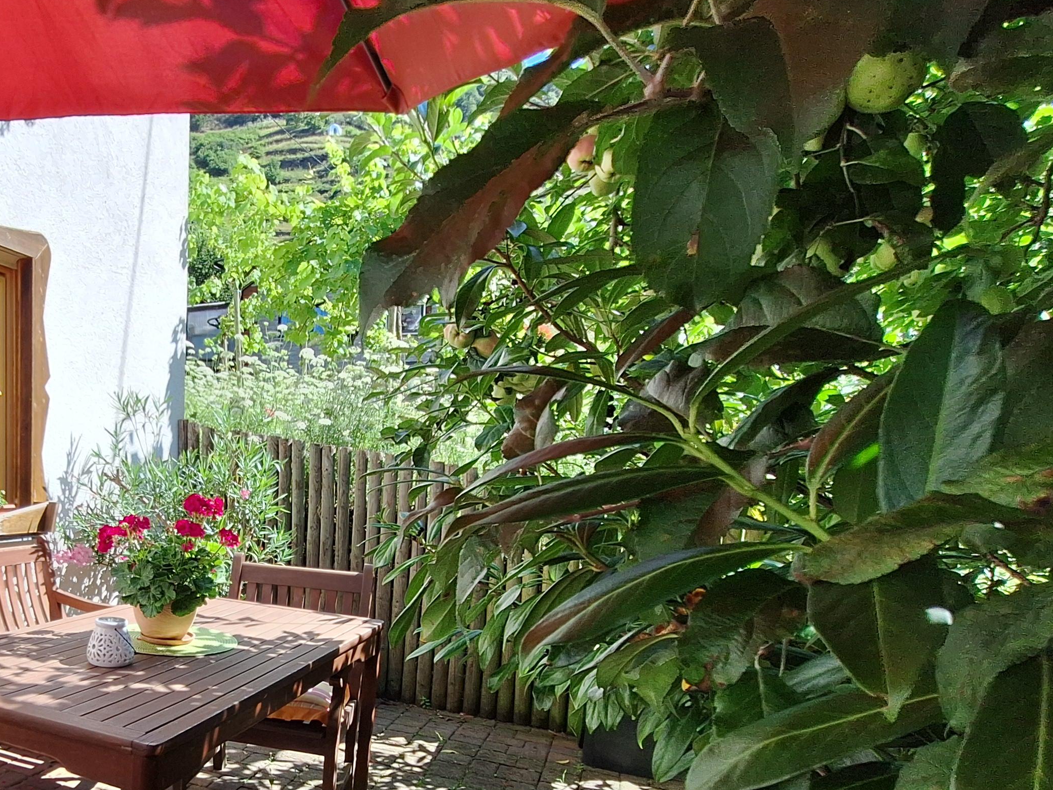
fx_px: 760
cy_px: 590
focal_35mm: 25
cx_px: 232
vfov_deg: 52.5
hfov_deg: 64.2
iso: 40
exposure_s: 1/682
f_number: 2.2
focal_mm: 1.74
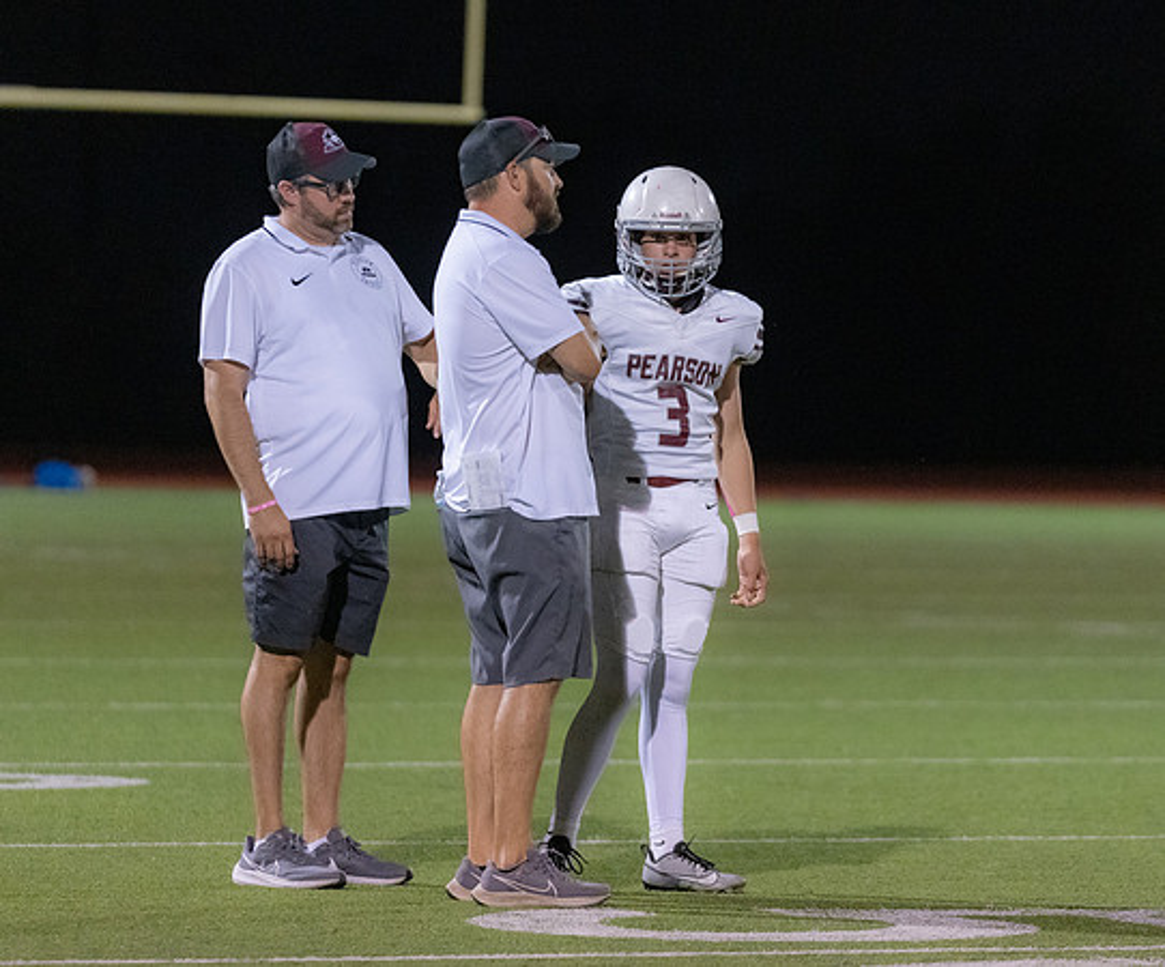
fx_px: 10759
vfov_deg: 5.1
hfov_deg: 6.2
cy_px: 506
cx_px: 642
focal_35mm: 307
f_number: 2.8
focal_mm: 200
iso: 6400
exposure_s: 1/1250
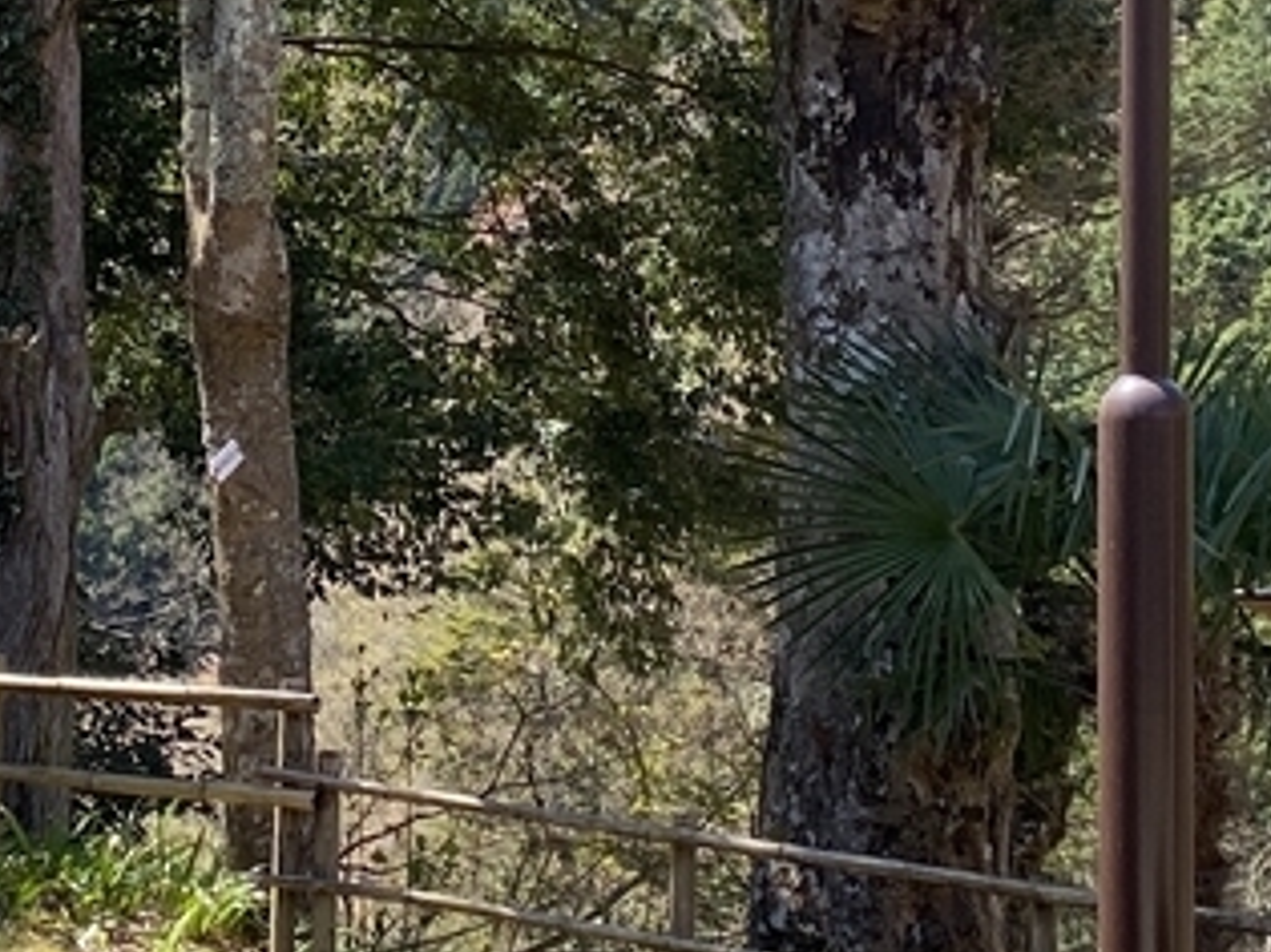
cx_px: 190
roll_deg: -1.6
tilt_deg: +4.9
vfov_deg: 14.7
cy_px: 20
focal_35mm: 99
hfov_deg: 19.6
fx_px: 3634
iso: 32
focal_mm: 4.25
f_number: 1.8
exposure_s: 1/702
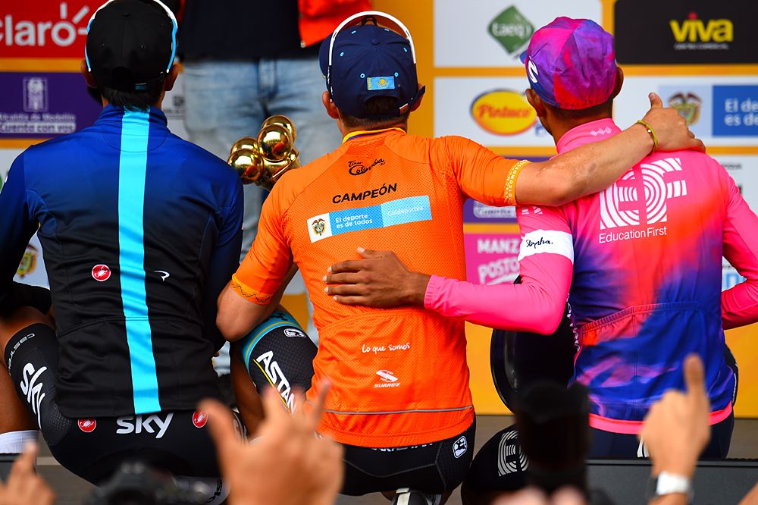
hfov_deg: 7.4
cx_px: 379
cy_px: 252
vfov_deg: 4.9
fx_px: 5893
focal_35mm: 280
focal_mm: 280
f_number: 6.3
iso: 1000
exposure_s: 1/1250
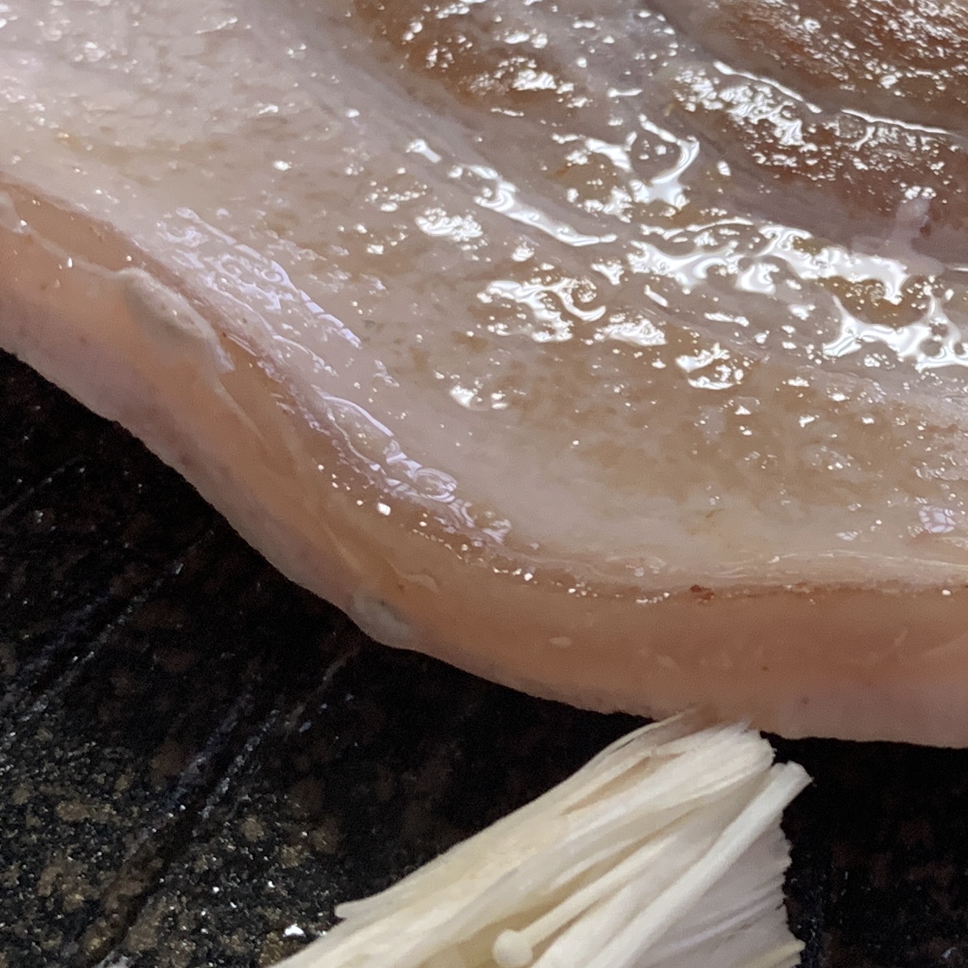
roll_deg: +2.2
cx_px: 1036
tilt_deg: -38.1
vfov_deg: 20.8
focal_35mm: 83
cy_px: 307
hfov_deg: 20.0
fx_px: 2626
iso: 125
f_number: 1.8
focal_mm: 4.25
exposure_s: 1/60
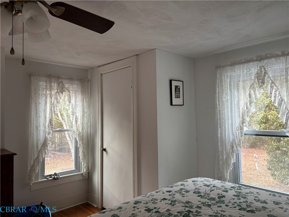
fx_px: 217
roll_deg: +1.0
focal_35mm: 26
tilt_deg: +2.3
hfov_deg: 67.3
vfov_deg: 53.1
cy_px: 108
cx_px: 144
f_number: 1.6
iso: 125
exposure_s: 1/102
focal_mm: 5.96
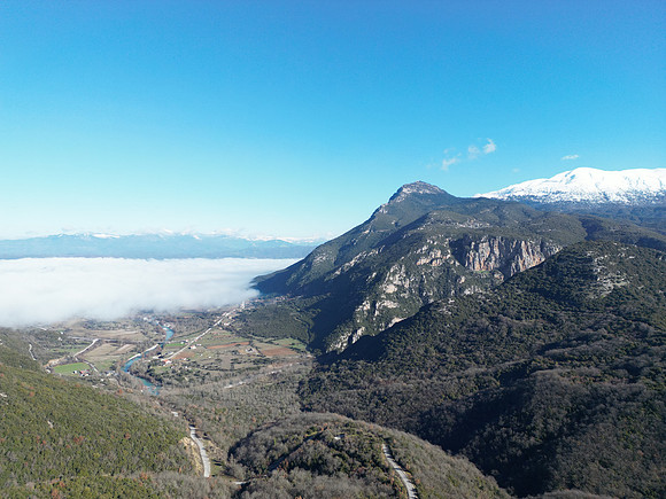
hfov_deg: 71.6
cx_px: 333
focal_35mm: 24
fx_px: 462
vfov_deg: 56.8
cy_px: 250
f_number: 1.7
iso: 150
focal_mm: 6.72
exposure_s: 1/2000
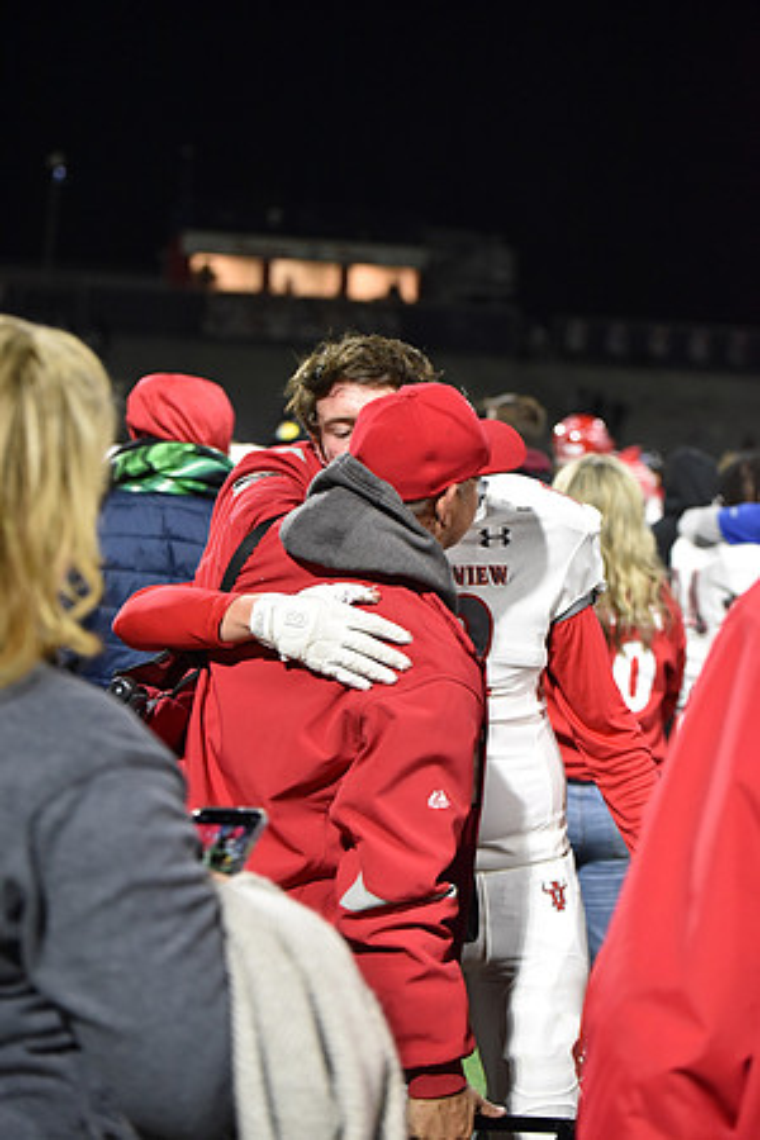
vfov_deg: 28.8
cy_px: 570
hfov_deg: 19.5
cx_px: 380
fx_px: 2216
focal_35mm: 70
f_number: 2.8
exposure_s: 1/640
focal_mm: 70
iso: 6400
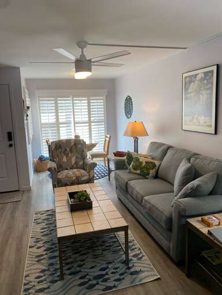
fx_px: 222
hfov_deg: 53.1
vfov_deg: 67.3
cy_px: 148
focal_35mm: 26
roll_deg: +1.7
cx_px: 111
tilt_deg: -9.0
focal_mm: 4.25
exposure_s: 1/120
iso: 100
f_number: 1.8
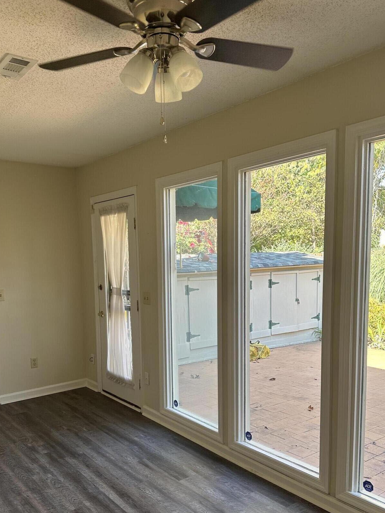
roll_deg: +1.1
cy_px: 315
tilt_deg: -5.8
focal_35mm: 30
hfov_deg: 46.8
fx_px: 445
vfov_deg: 59.3
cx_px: 185
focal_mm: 6.86
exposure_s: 1/172
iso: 80
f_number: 1.78
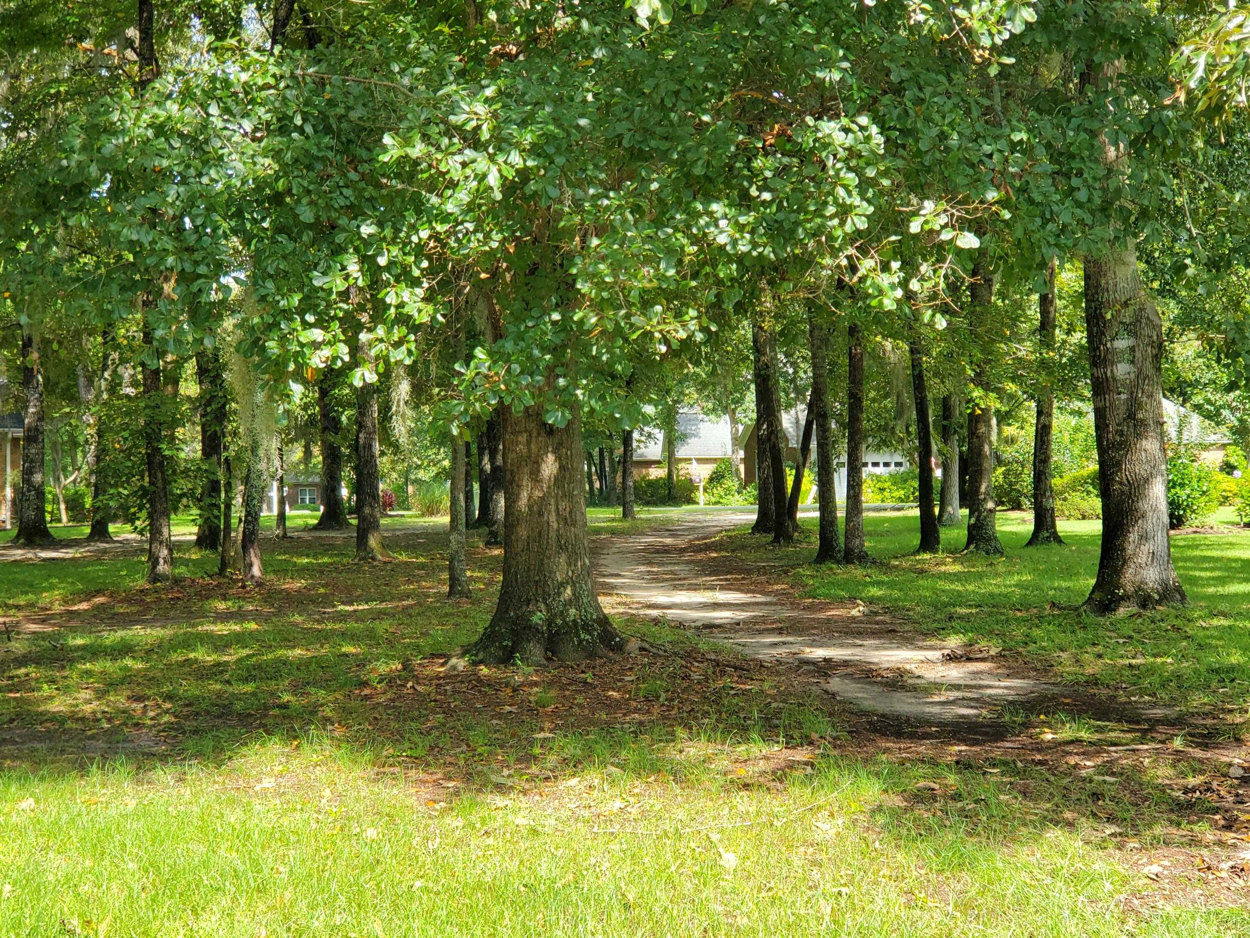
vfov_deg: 28.0
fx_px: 1878
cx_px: 625
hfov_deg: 36.8
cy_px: 469
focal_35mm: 52
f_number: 2.4
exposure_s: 1/176
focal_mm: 6
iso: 50
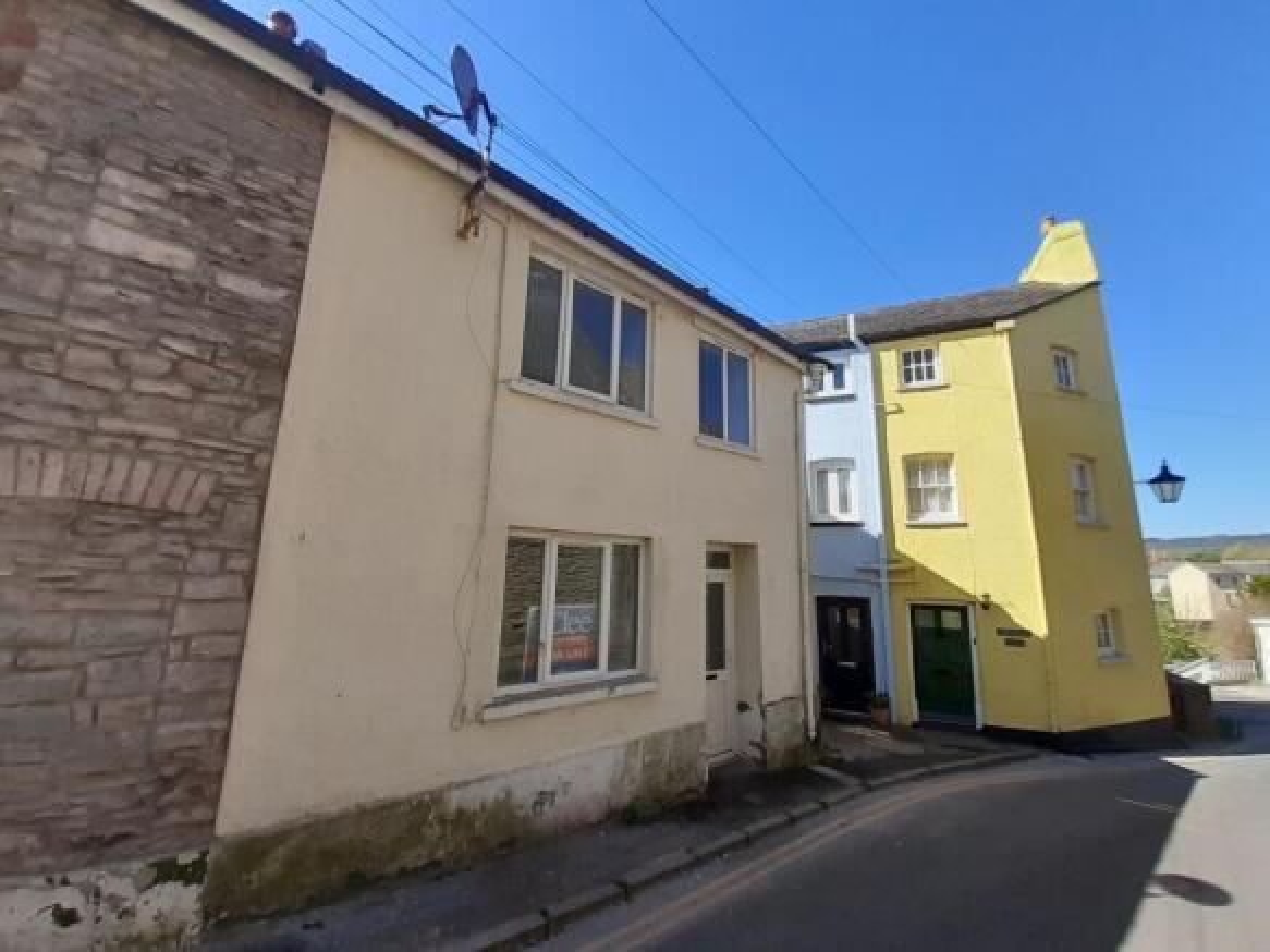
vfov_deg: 89.9
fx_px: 477
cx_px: 635
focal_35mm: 13
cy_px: 476
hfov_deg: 106.2
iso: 40
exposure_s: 1/553
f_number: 2.2
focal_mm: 1.13
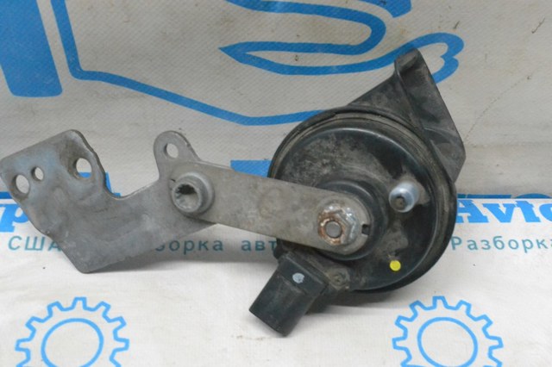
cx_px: 276
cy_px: 184
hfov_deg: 41.1
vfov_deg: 28.0
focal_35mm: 48
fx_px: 736
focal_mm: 32
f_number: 10
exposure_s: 1/160
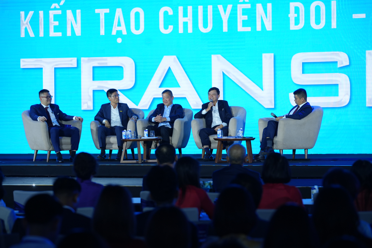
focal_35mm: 114
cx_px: 186
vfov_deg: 12.1
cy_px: 124
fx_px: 1174
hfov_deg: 18.0
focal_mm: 113.6
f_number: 4
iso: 400
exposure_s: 1/125
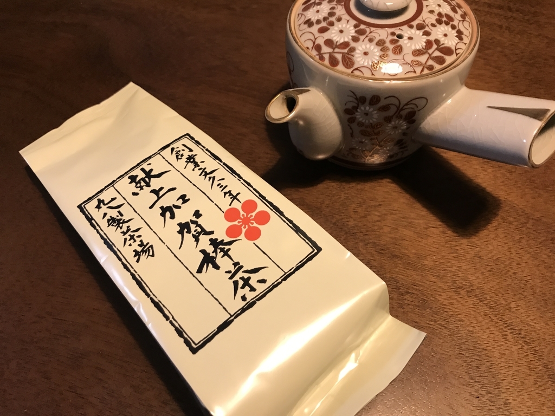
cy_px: 208
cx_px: 278
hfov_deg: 63.4
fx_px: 449
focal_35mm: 28
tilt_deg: -54.9
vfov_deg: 49.7
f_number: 1.8
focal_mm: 3.99
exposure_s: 1/15
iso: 50
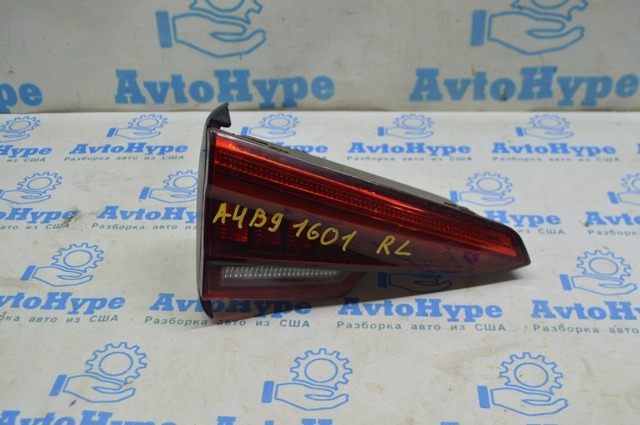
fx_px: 772
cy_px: 212
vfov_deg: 30.8
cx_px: 320
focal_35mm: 44
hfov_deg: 45.0
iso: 400
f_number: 5.6
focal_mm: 29
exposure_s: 1/40
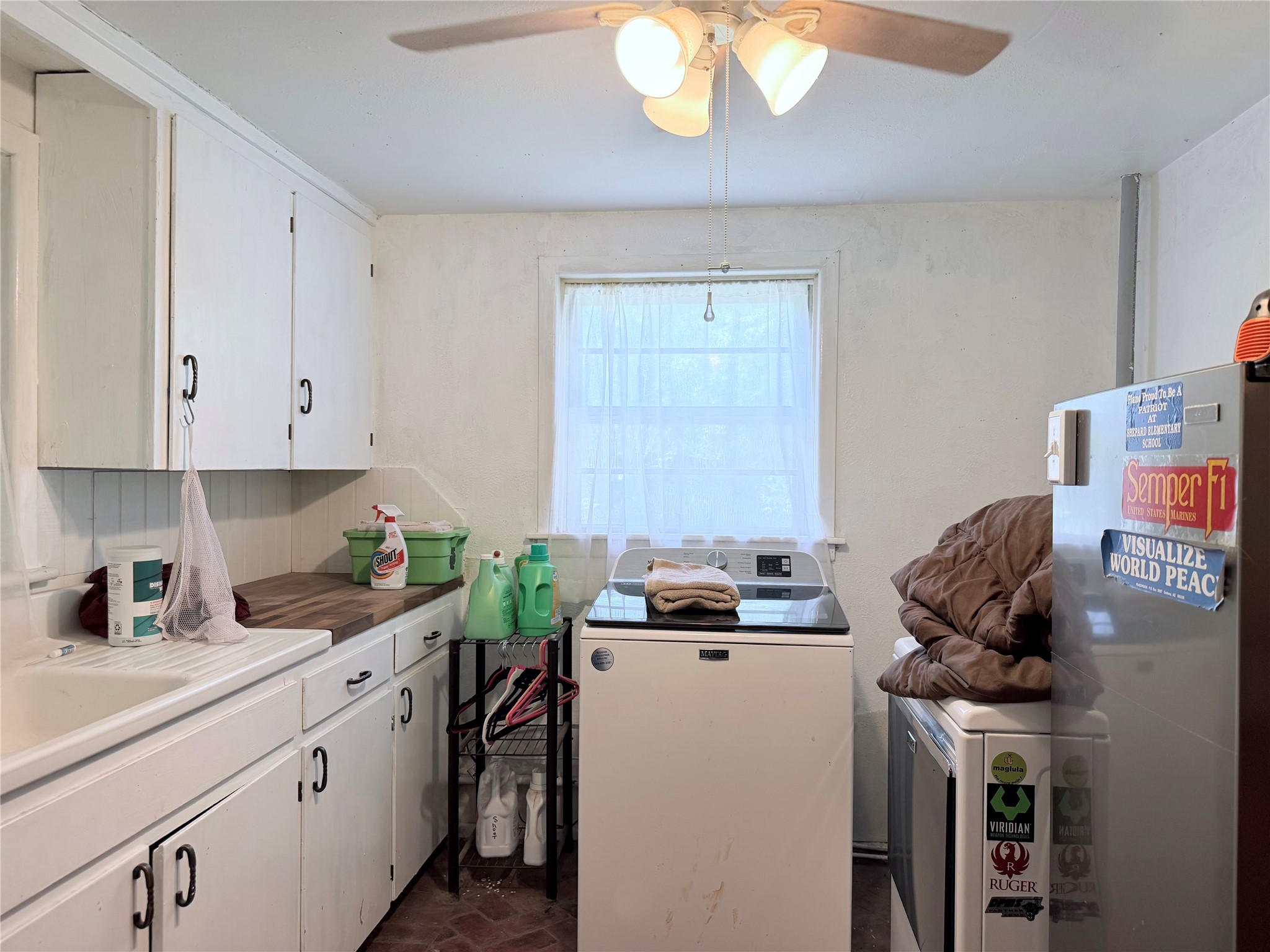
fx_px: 881
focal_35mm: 24
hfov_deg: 71.6
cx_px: 635
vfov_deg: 56.8
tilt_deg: -0.9
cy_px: 476
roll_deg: -0.1
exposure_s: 1/120
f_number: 1.78
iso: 100
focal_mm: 6.76
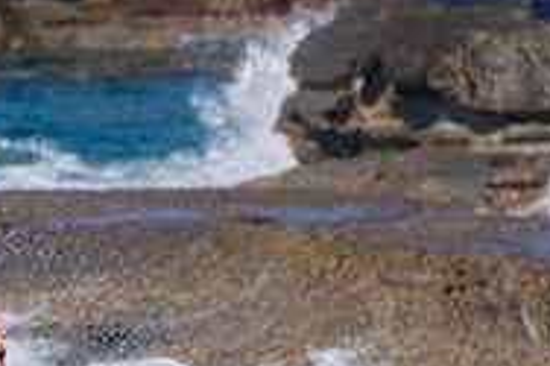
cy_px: 493
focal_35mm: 2319
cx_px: 59
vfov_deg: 0.6
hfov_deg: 0.9
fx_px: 35397
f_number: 5.6
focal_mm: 500
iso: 200
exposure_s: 1/2000
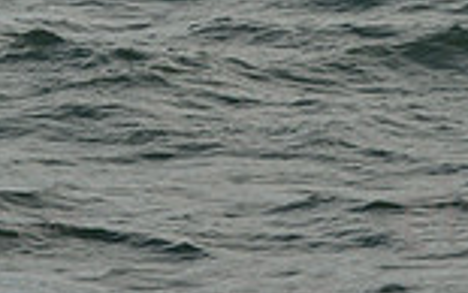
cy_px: -246
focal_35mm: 267
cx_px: 242
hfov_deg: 7.9
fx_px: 3407
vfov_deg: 4.9
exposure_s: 1/500
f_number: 18
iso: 400
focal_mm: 70
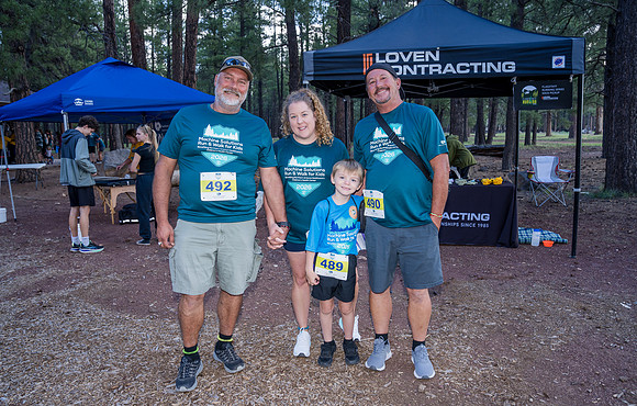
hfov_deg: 72.2
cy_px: 212
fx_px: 437
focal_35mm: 25
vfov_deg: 49.9
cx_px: 318
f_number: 5
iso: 200
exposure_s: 1/60
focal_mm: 24
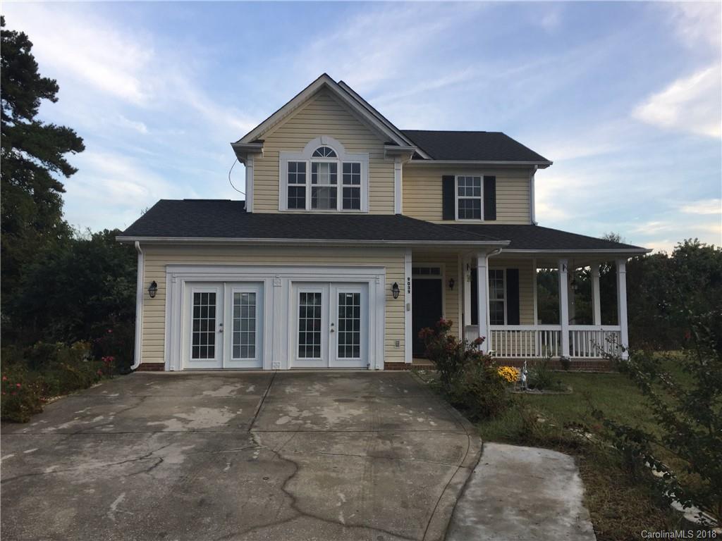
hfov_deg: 61.7
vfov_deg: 48.2
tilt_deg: +4.9
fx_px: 605
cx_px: 361
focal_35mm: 29
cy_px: 270
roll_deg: -0.9
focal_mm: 4.15
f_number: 2.2
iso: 32
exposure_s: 1/132
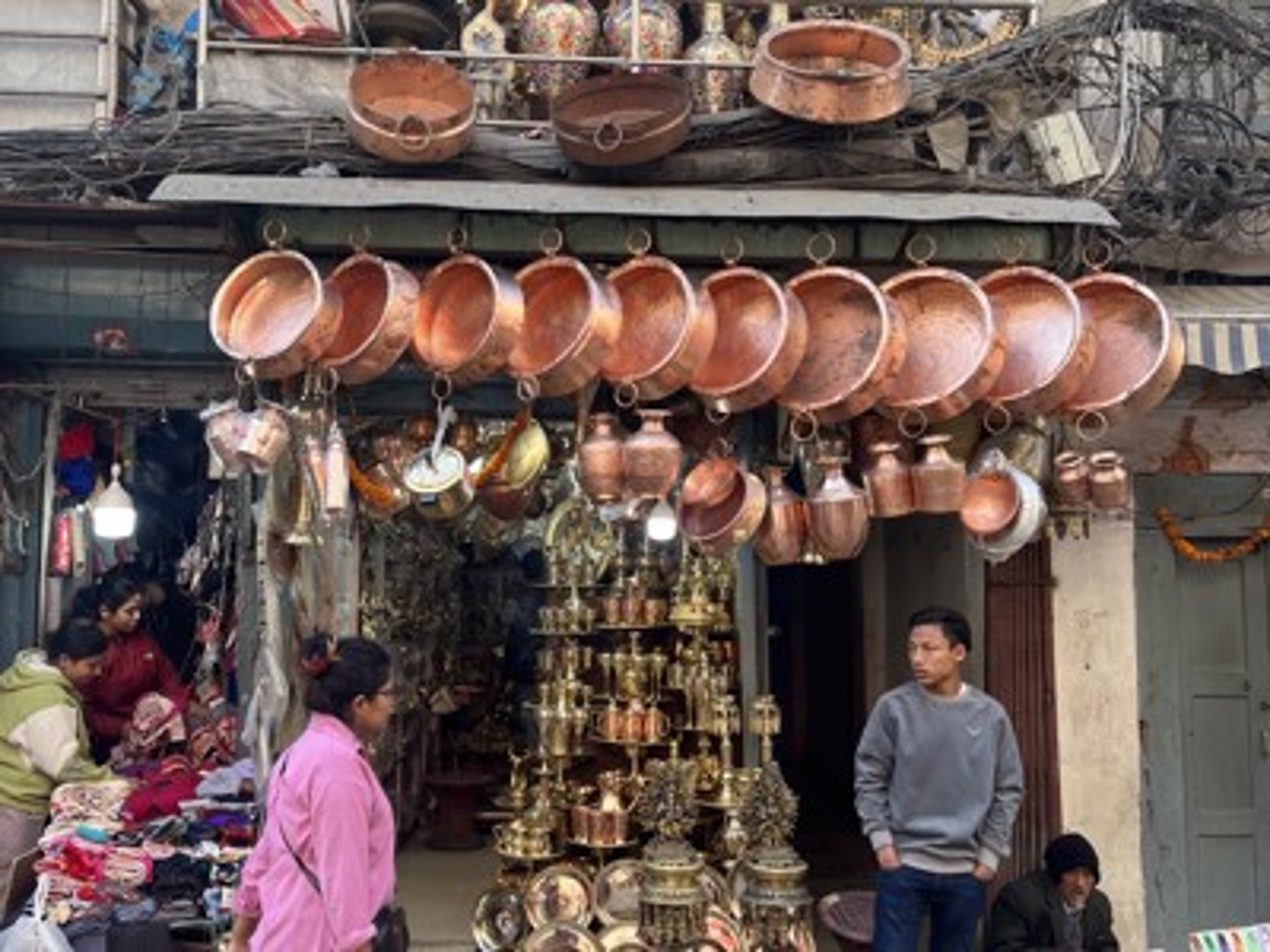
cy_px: 476
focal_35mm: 26
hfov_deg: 67.3
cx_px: 635
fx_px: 954
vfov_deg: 53.1
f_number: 1.6
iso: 50
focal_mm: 5.1
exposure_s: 1/164
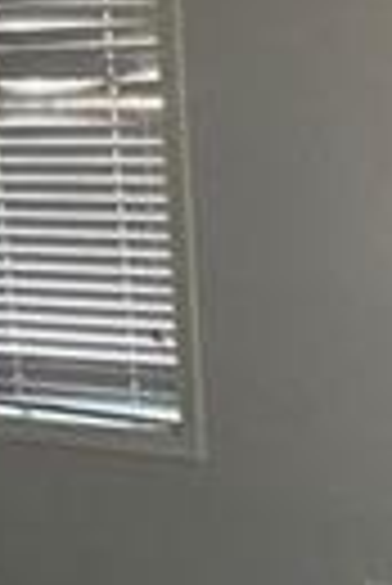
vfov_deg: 22.4
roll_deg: +1.6
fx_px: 1401
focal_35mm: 86
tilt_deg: -22.2
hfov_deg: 15.9
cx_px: 293
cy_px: 630
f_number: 2.2
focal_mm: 2.22
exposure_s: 1/105
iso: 320
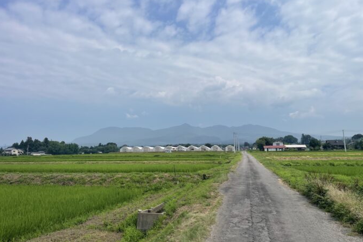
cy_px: 103
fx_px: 272
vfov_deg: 47.8
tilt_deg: +10.7
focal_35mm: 27
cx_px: 186
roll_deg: -0.5
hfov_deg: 67.4
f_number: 1.6
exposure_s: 1/6993
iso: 32
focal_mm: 5.1
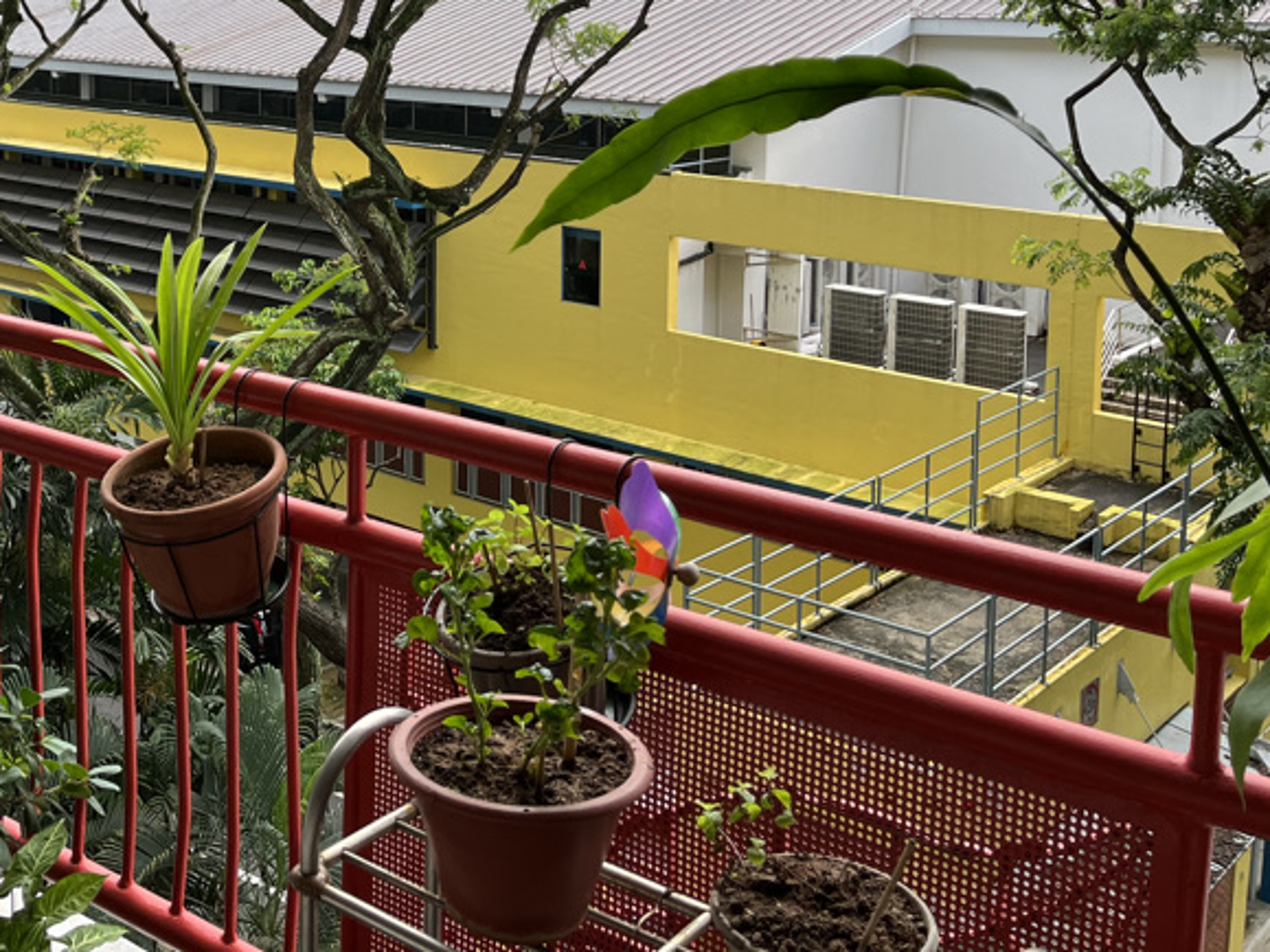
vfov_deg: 30.4
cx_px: 309
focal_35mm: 46
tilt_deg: -7.3
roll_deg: +0.6
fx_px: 1687
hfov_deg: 40.0
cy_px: 136
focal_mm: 5.1
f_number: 1.6
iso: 40
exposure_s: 1/209
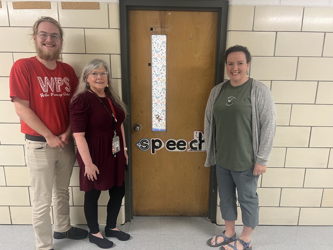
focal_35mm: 26
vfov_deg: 53.1
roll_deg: -0.7
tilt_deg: -13.9
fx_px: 250
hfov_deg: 67.3
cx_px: 166
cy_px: 125
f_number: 1.5
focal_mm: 5.7
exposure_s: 1/60
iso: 160
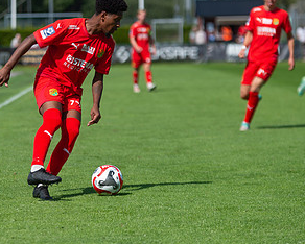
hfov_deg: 8.0
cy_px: 80
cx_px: 65
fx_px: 2186
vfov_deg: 6.4
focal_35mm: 242
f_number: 3.2
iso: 100
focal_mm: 130
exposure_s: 1/2500
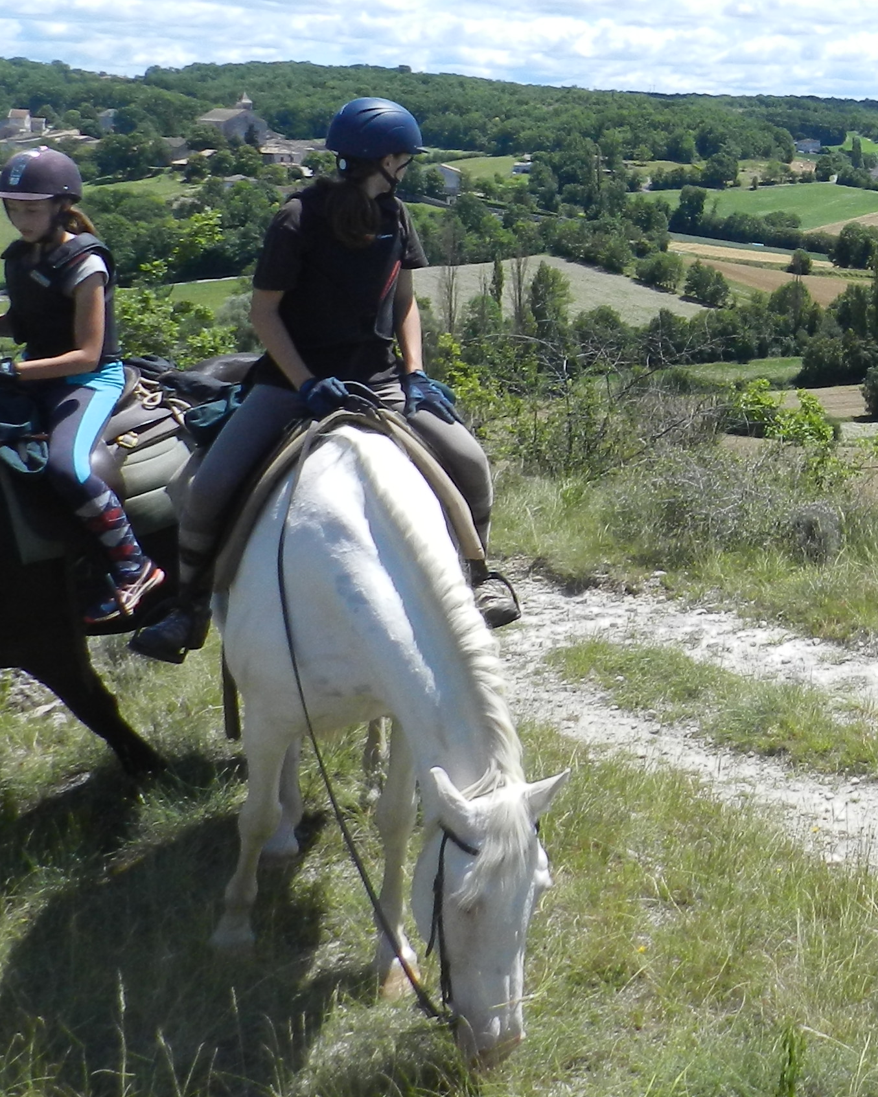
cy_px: 214
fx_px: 1722
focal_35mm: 53
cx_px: 990
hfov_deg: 26.2
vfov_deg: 34.3
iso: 160
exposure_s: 1/1500
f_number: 3.4
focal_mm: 4
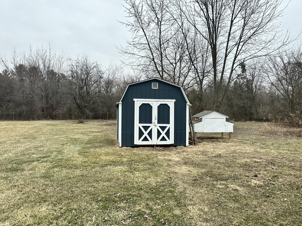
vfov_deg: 56.8
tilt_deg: -2.6
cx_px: 151
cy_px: 113
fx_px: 209
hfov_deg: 71.6
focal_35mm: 24
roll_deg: -0.4
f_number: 1.78
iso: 100
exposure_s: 1/121
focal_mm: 6.86
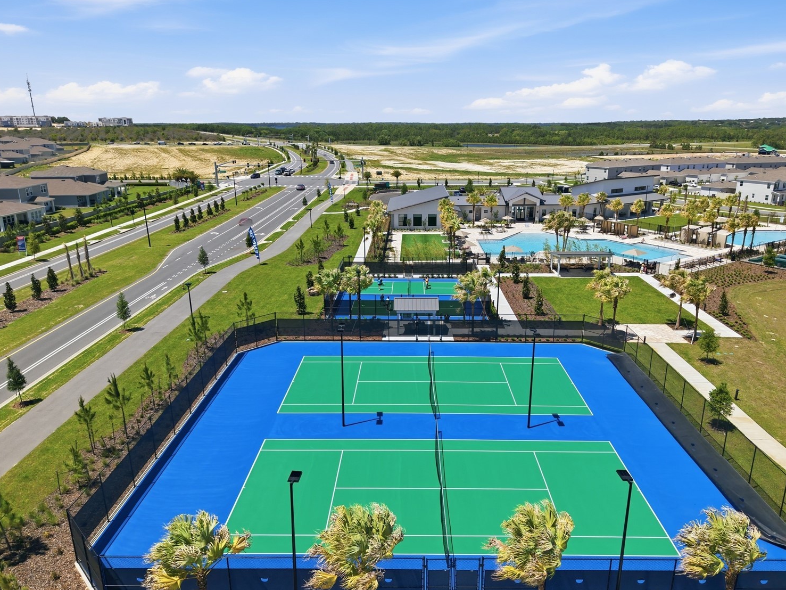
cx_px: 412
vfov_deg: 53.1
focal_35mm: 26
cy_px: 299
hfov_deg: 67.3
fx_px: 590
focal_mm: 8.7
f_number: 1.8
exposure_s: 1/160
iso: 100
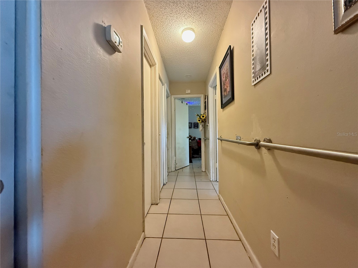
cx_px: 179
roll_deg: +0.3
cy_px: 134
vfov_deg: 85.7
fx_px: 145
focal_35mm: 14
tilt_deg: -0.9
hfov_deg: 102.1
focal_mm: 2.22
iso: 640
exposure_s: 1/60
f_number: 2.2
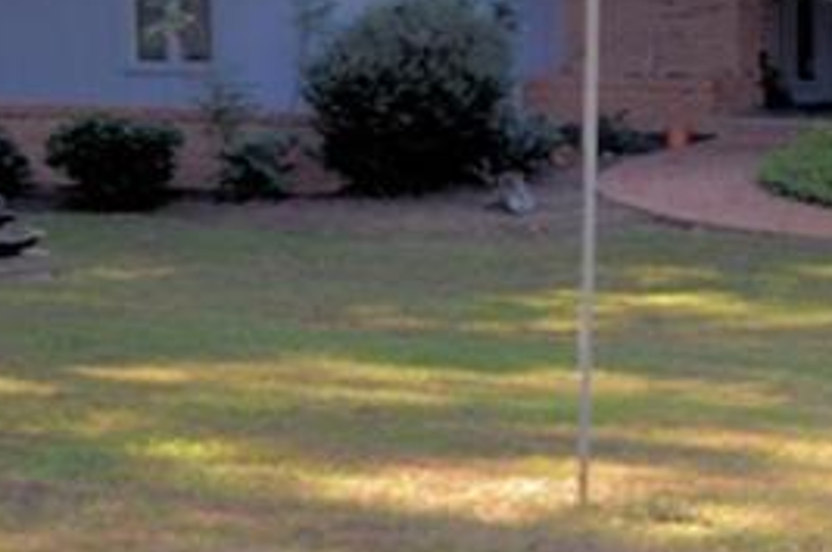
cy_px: -56
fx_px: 2653
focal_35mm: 115
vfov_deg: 11.7
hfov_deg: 16.5
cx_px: 1197
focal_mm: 20
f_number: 4
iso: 125
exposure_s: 1/125
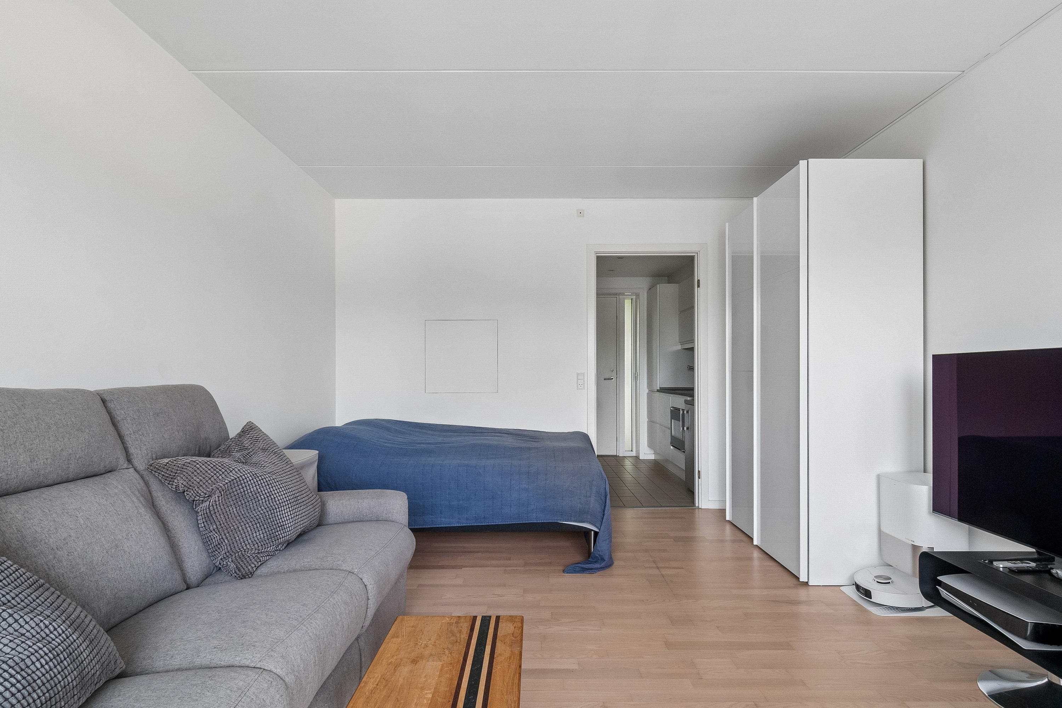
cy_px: 354
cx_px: 531
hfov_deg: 90.0
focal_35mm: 18
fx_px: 531
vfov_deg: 67.4
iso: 200
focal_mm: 12
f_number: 10
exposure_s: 1/50
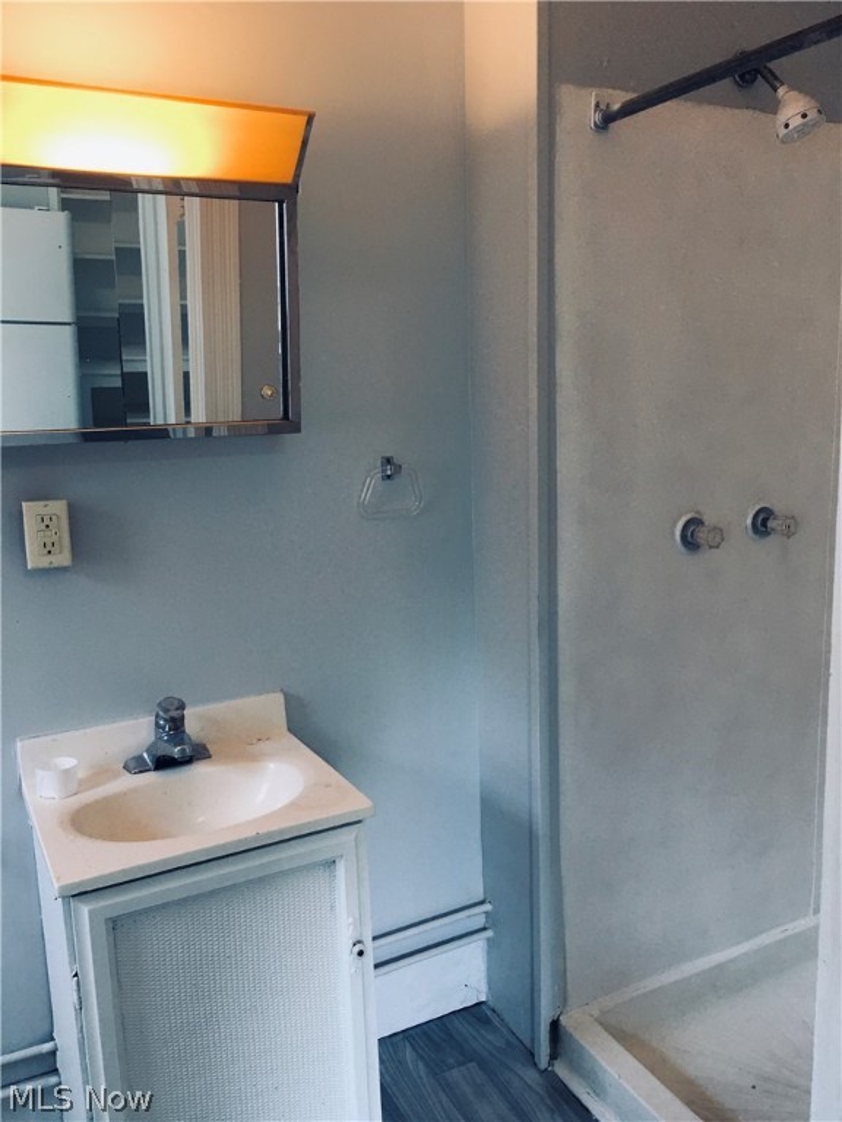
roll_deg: +1.0
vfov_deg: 61.7
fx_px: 941
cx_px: 421
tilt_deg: -9.6
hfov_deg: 48.2
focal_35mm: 29
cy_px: 561
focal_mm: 4.15
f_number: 2.2
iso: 40
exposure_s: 1/30
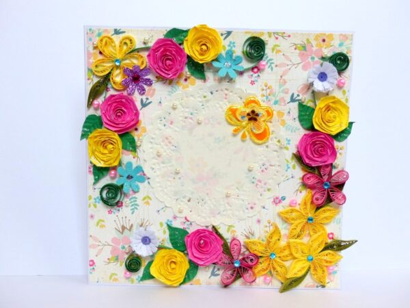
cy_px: 154
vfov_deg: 35.1
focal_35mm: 41
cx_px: 205
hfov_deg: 45.8
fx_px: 486
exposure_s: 1/125
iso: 100
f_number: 2.8
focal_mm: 7.4
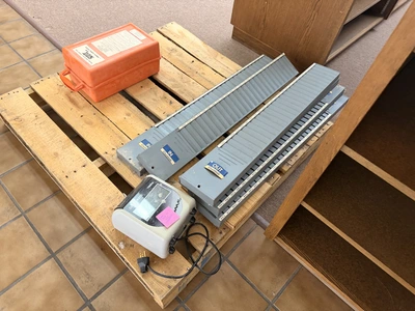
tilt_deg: -52.2
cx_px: 208
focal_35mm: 24
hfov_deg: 71.6
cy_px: 156
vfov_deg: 56.8
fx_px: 288
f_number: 1.78
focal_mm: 6.76
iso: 320
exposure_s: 1/60
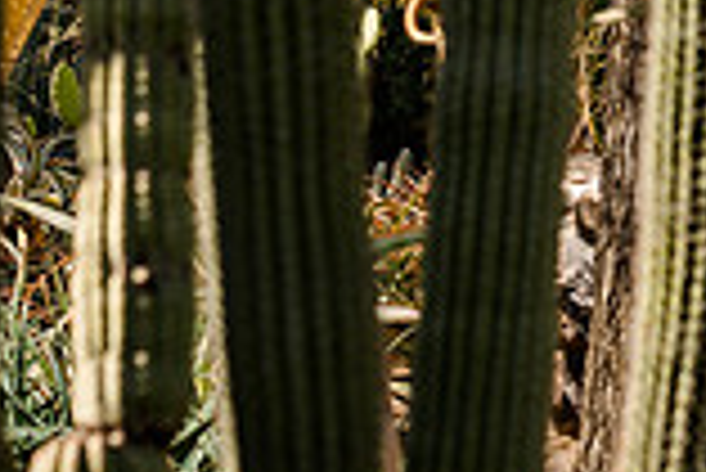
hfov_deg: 5.3
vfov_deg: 3.6
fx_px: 7596
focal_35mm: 387
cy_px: -101
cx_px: 598
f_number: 5.6
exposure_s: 1/200
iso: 64
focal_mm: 105
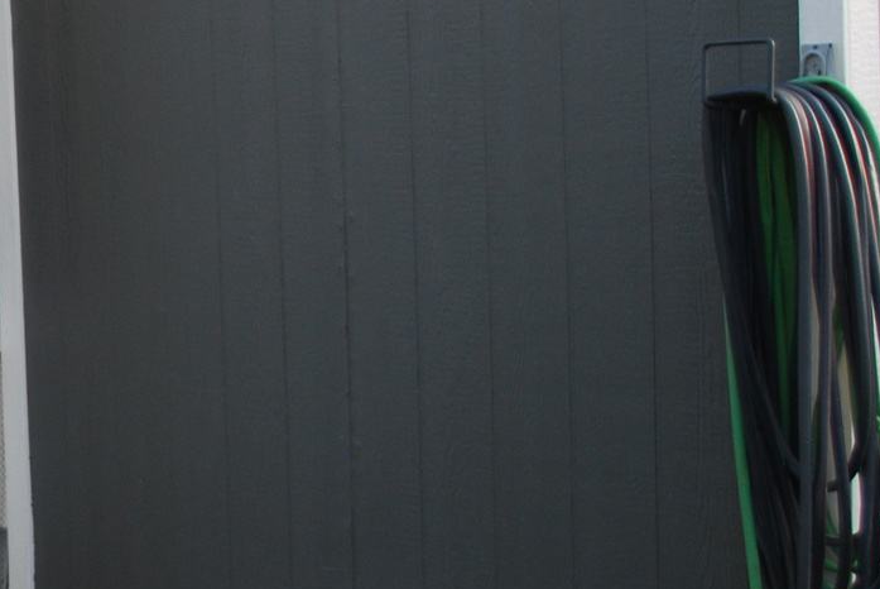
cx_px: -345
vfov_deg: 14.1
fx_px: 2373
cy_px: 240
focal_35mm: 97
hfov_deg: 19.0
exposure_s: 1/50
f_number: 4
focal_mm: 22
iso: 200
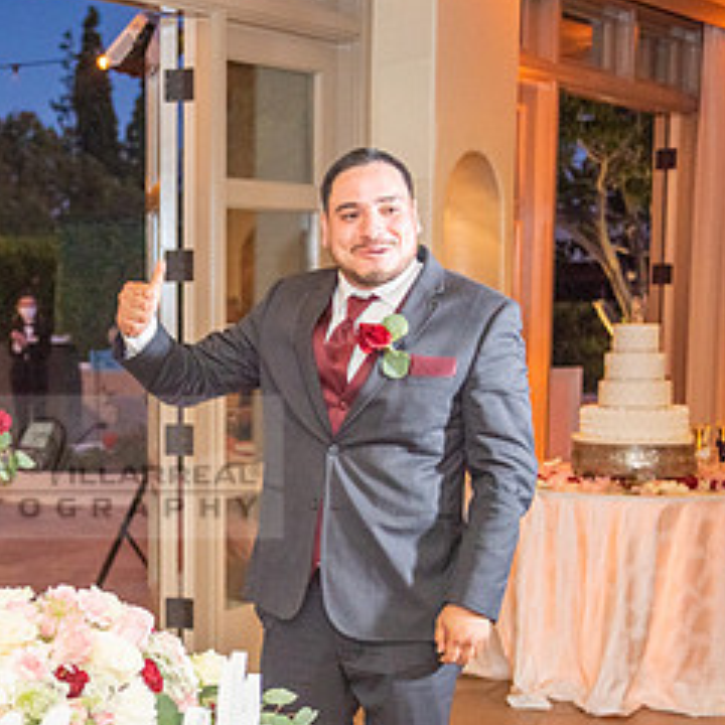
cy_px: 467
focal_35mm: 72
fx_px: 1706
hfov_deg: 23.2
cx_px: 27
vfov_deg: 23.9
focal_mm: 35
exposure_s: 1/125
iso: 1250
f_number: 2.8
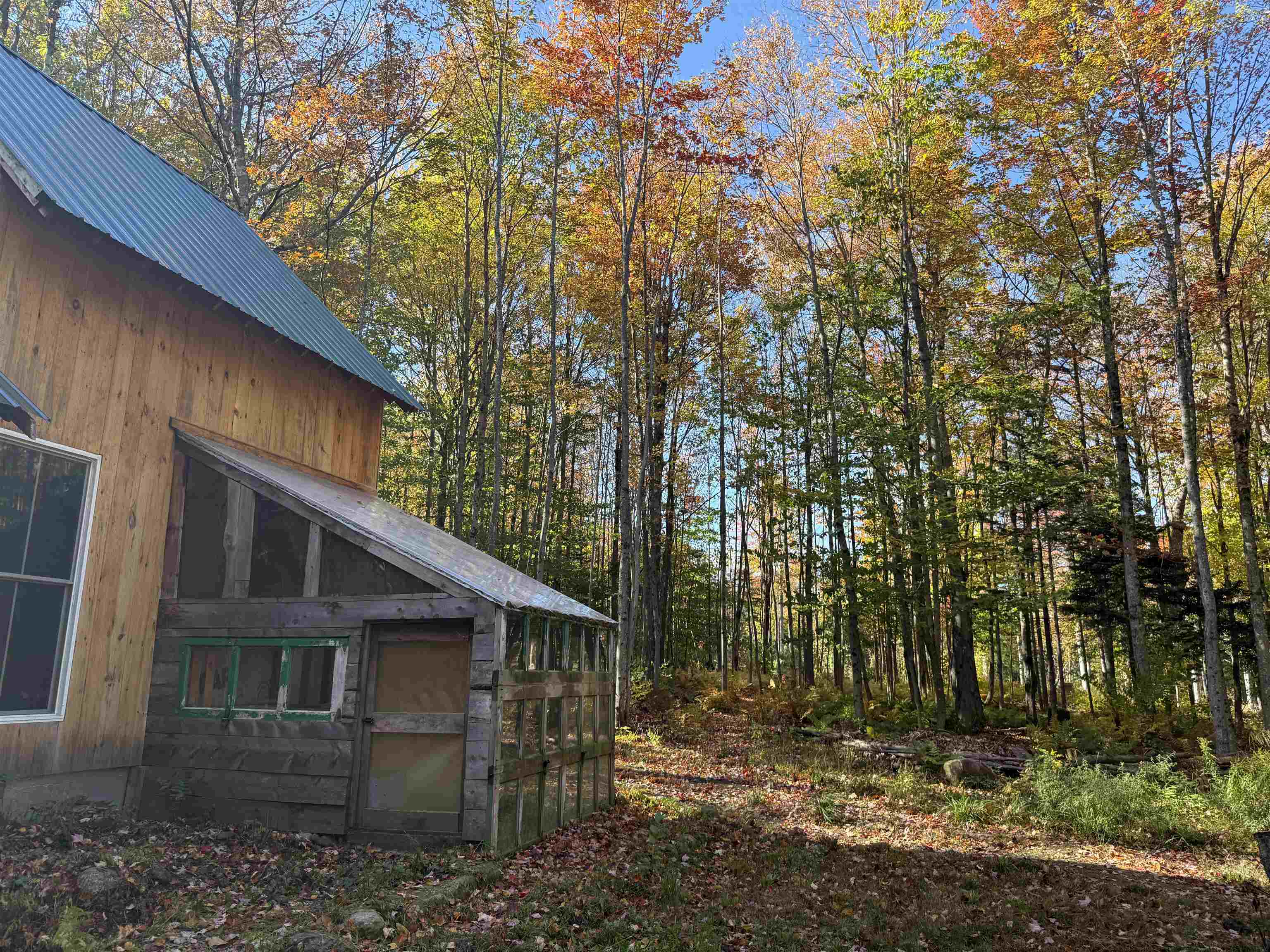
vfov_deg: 56.8
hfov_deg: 71.6
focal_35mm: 24
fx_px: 881
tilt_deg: +12.6
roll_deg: -0.1
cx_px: 635
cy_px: 476
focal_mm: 6.76
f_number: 1.78
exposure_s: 1/524
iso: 80
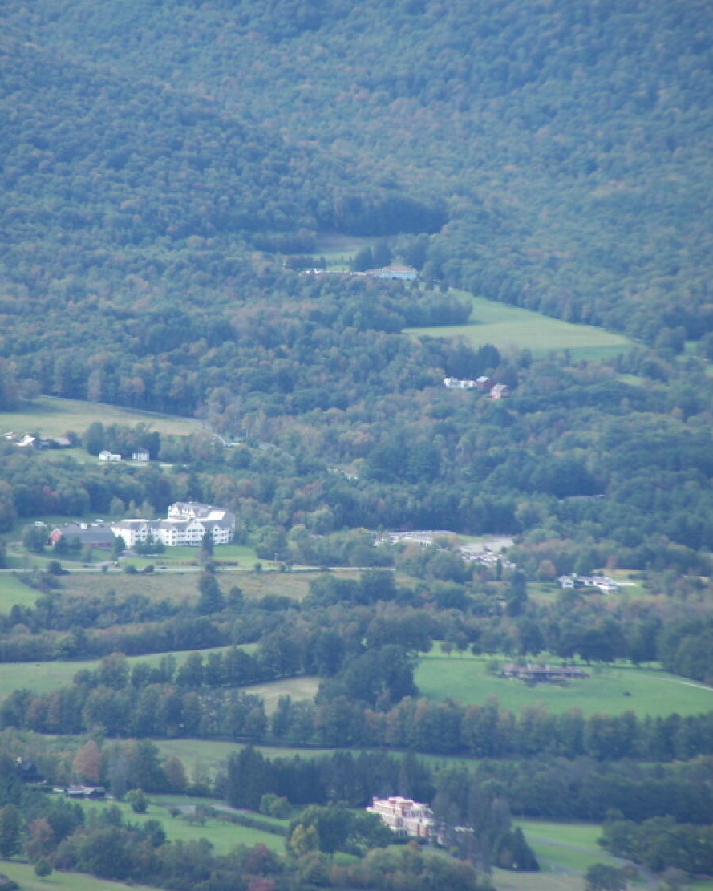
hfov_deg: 3.6
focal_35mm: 428
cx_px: 318
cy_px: 452
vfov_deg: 4.5
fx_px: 11288
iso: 80
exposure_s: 1/400
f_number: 3.6
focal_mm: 59.2
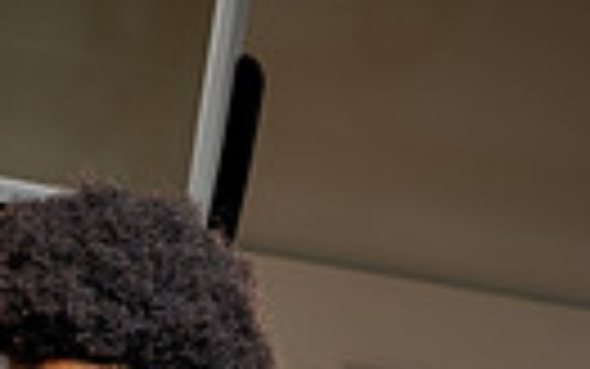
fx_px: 2526
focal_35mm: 157
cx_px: -18
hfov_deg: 13.1
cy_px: 968
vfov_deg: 7.6
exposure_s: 1/250
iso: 250
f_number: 7.1
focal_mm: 45
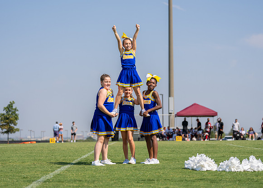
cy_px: 91
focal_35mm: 89
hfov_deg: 22.4
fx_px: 664
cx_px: 129
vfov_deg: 16.1
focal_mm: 72
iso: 100
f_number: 2.8
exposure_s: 1/2500
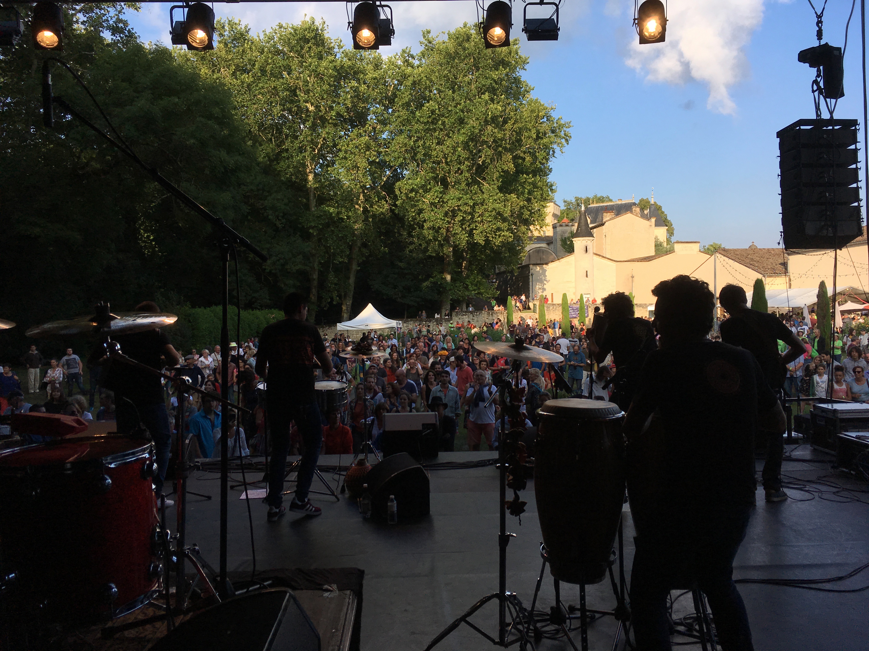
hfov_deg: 61.7
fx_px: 728
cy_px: 326
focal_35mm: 29
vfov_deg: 48.2
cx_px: 434
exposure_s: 1/1183
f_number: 2.2
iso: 25
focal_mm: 4.15
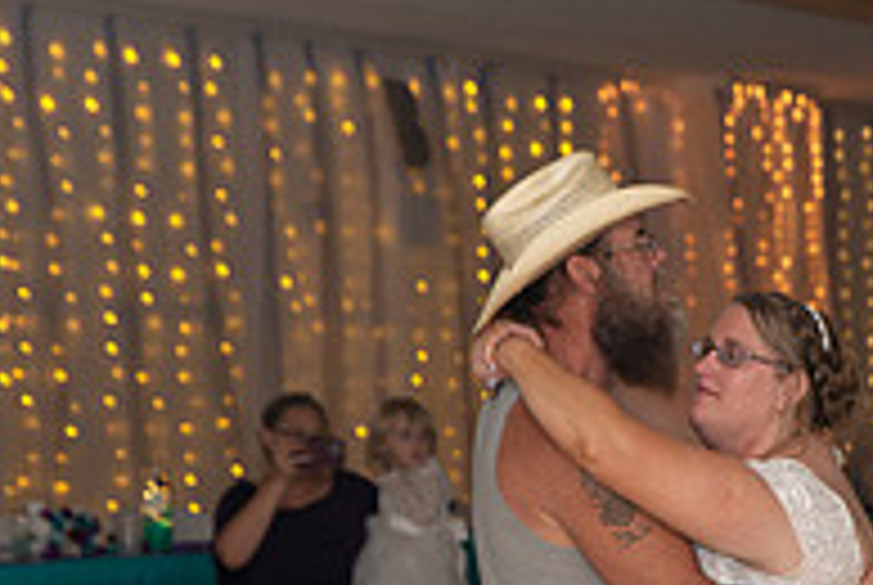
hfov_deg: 11.1
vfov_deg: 7.4
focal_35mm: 185
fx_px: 4493
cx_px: 657
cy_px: 673
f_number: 3.5
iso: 800
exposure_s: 1/125
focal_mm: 62
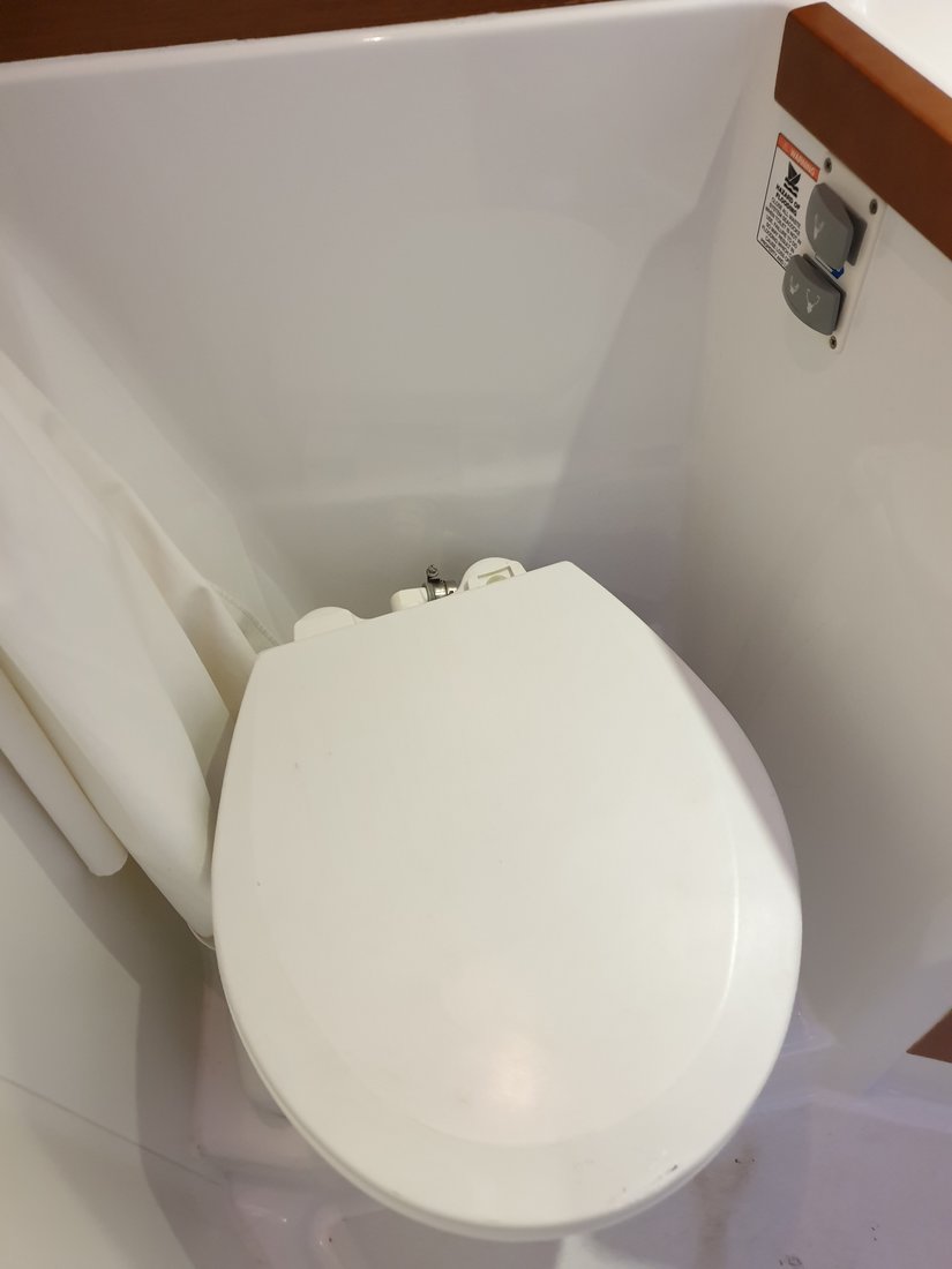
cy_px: 634
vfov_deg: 67.3
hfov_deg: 53.1
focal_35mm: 26
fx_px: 953
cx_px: 476
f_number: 1.5
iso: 250
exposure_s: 1/32
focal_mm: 4.3
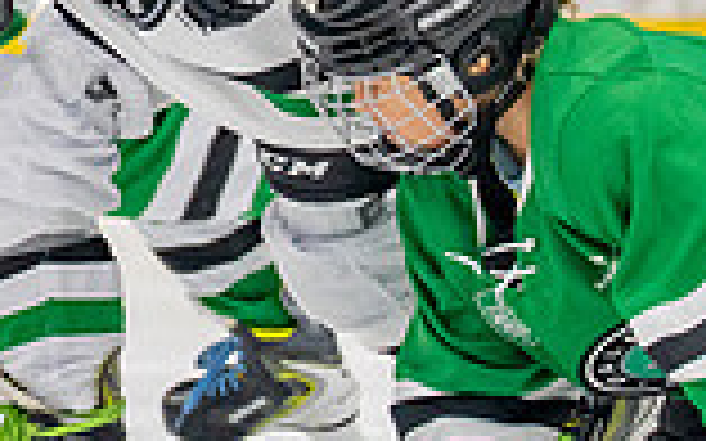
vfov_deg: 1.1
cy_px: -124
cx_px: -209
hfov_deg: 1.8
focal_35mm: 1145
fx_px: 22023
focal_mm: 194
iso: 1000
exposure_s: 1/1250
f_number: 2.8
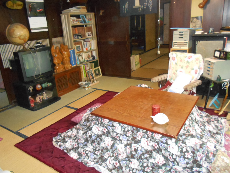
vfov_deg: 51.4
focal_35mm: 27
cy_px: 86
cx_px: 112
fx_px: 179
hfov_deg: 65.3
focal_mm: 4.6
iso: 800
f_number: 3.2
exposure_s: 1/25
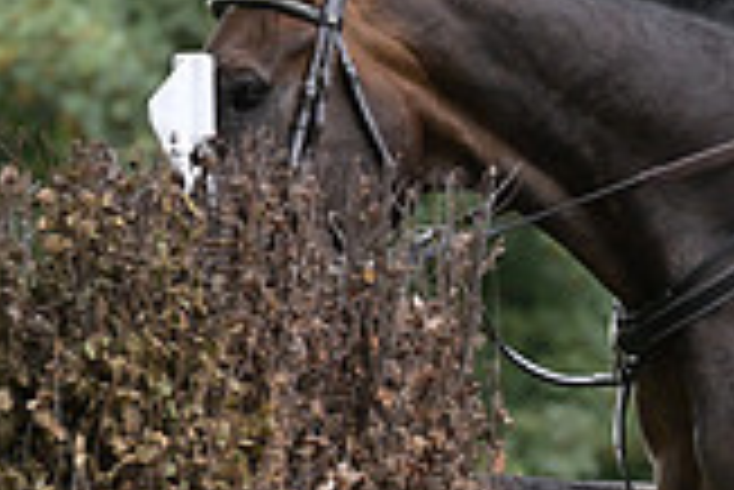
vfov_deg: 2.4
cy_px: 128
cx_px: 1252
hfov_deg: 3.6
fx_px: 11591
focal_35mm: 568
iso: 2800
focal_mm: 160
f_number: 5.6
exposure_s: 1/1250
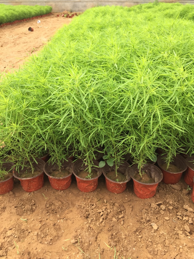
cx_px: 97
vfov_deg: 61.7
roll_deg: +1.5
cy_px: 130
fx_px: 217
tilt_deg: -31.2
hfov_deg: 48.2
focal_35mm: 29
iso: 32
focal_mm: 4.15
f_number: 2.2
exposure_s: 1/356
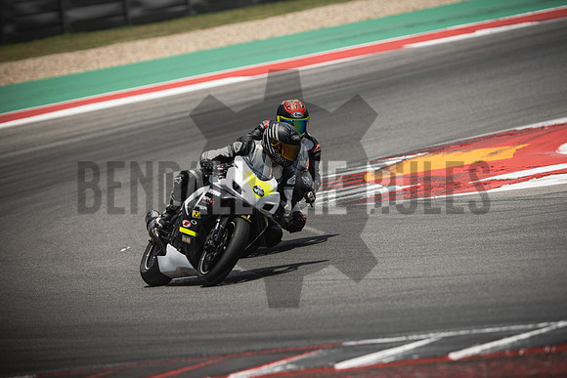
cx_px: 284
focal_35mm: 300
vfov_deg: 4.6
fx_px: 4726
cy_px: 189
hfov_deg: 6.9
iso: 125
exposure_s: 1/2000
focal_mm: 200
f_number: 2.8
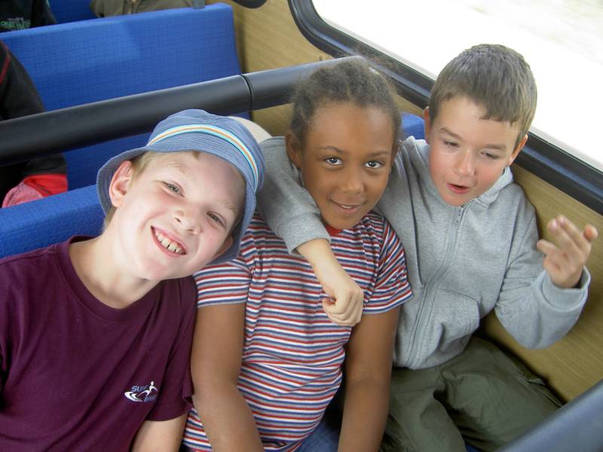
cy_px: 226
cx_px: 302
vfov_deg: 36.8
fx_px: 679
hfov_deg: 47.9
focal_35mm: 39
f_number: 2.8
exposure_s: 1/100
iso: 100
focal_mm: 8
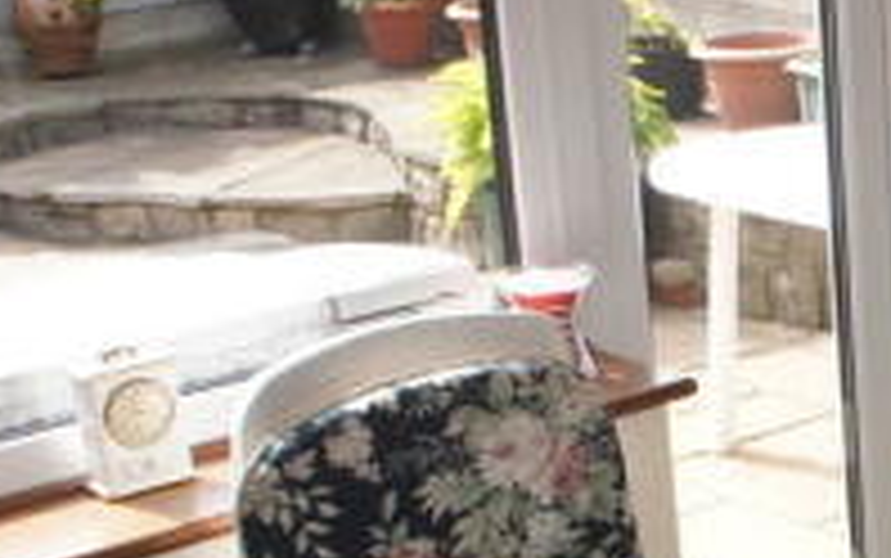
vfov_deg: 14.2
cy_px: 526
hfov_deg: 19.6
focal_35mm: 91
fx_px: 2211
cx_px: 1364
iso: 200
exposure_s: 1/100
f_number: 6.3
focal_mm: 18
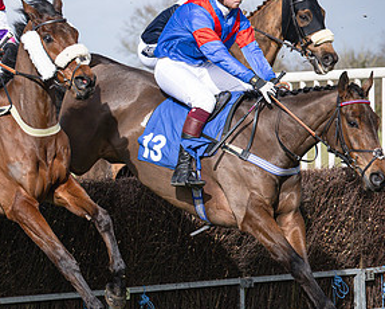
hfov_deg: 7.3
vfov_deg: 5.8
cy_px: 178
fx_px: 3033
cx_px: 151
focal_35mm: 266
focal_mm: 85
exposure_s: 1/4000
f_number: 4
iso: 400
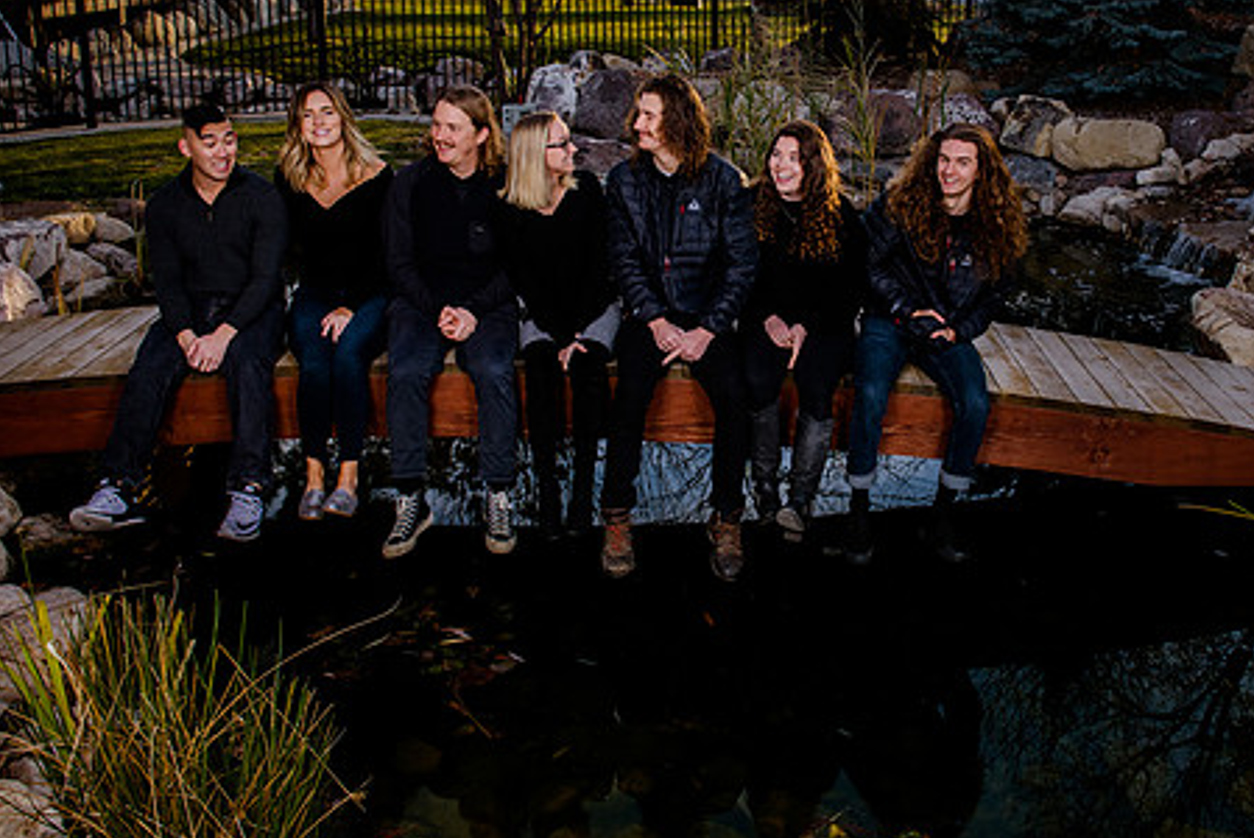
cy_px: 323
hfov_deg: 50.4
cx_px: 740
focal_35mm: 38
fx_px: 1324
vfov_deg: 34.9
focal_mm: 26
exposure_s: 1/160
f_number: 8
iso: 200
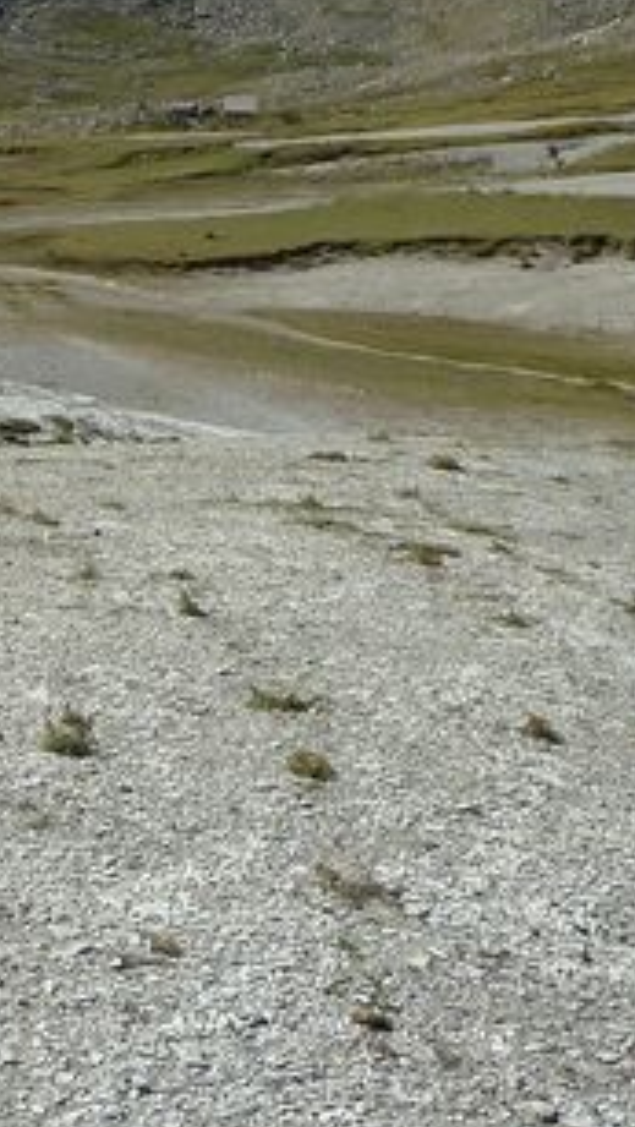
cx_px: -81
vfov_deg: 28.8
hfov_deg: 16.5
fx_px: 2122
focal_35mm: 71
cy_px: 169
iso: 80
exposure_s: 1/400
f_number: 5.6
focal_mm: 4.1
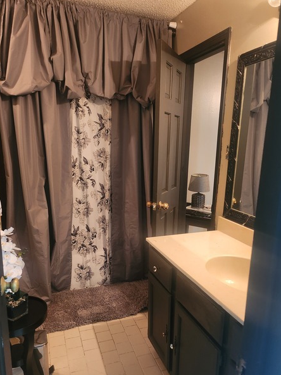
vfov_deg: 65.1
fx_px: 293
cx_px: 151
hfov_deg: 51.3
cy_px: 210
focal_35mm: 27
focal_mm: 5
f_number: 1.8
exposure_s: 1/24
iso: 500
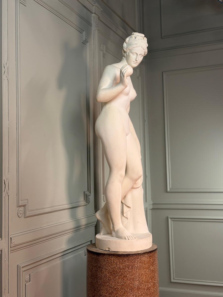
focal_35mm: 48
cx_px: 112
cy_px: 148
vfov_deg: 39.7
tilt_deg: +3.5
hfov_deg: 30.3
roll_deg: +1.8
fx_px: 412
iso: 80
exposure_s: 1/50
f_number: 1.78
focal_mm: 6.76
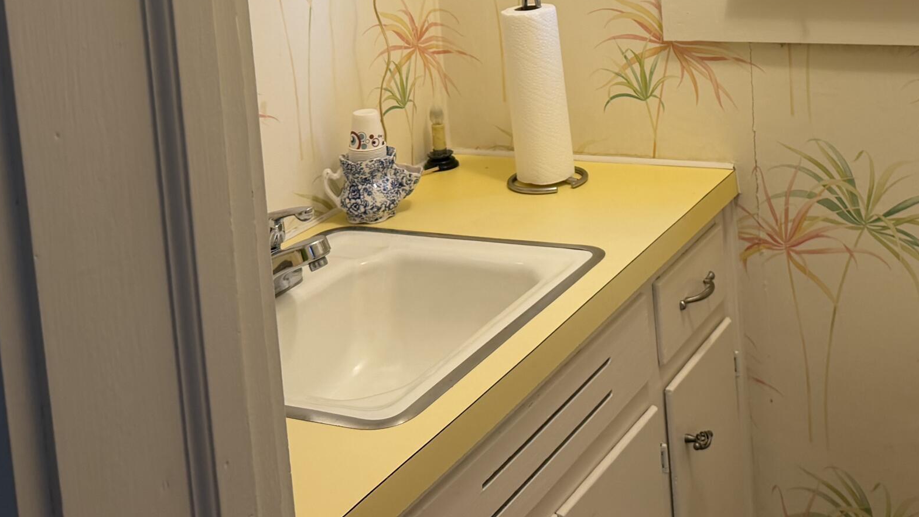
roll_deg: +4.5
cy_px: -52
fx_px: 1218
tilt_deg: -6.0
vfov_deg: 22.6
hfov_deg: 41.0
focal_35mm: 50
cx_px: 581
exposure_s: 1/60
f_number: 1.78
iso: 160
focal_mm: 6.76
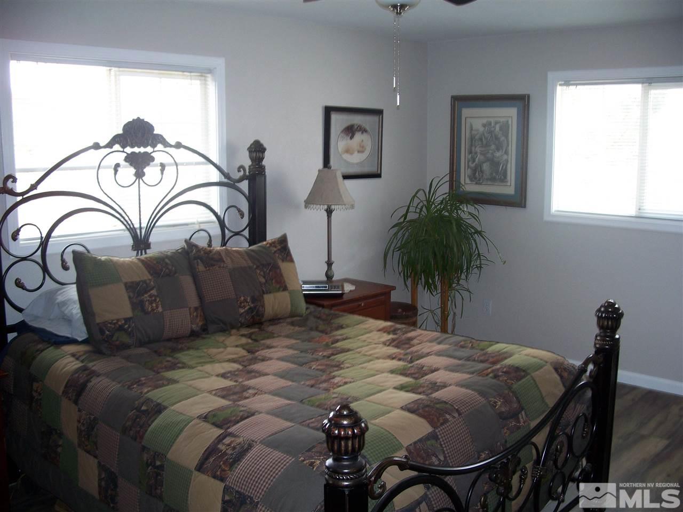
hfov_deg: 50.1
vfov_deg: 38.7
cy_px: 256
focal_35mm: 37
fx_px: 730
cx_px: 342
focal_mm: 7.8
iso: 125
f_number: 2.8
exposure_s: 1/60
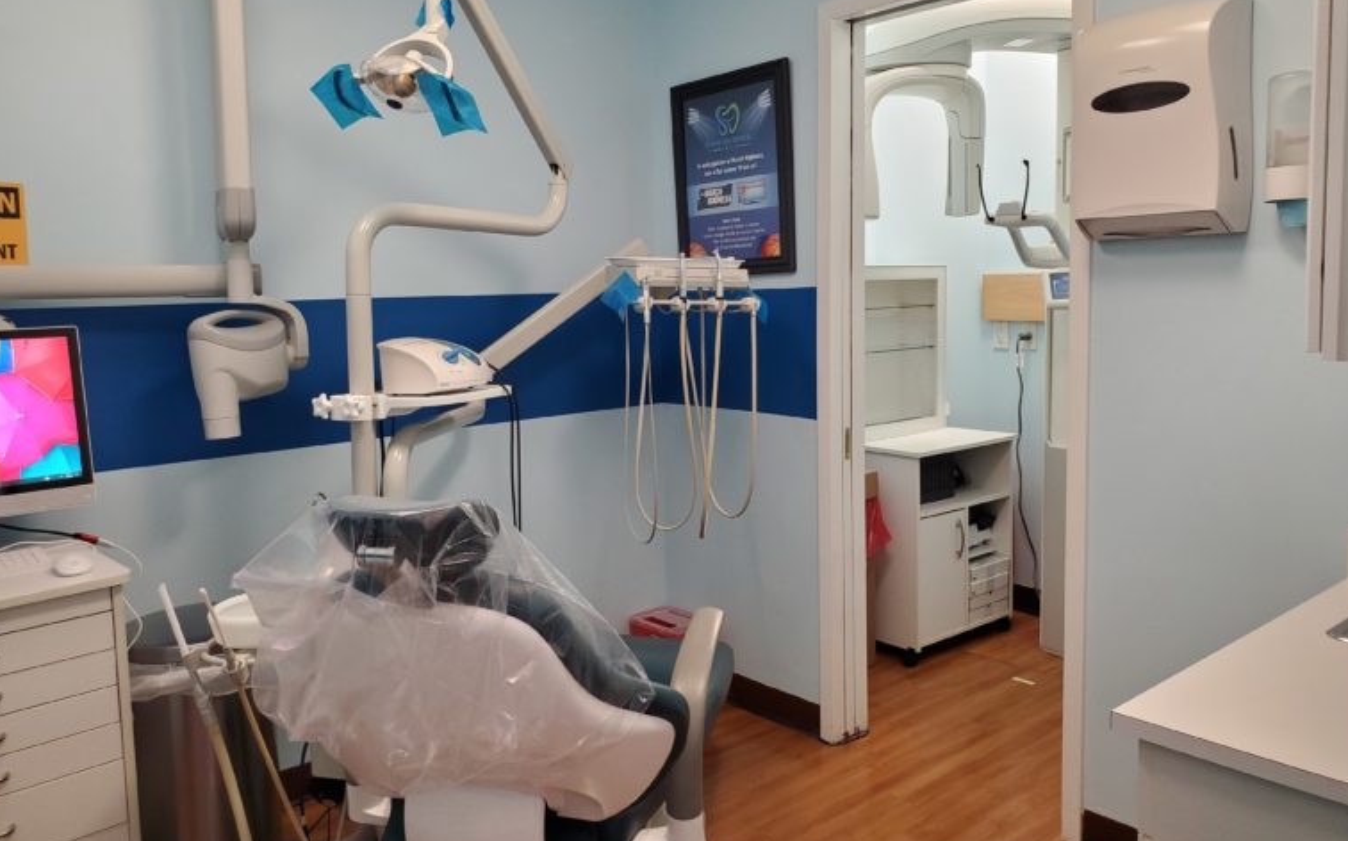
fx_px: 1028
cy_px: 378
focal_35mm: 28
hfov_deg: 66.5
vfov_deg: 44.4
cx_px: 676
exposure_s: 1/39
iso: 320
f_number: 2.4
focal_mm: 4.3
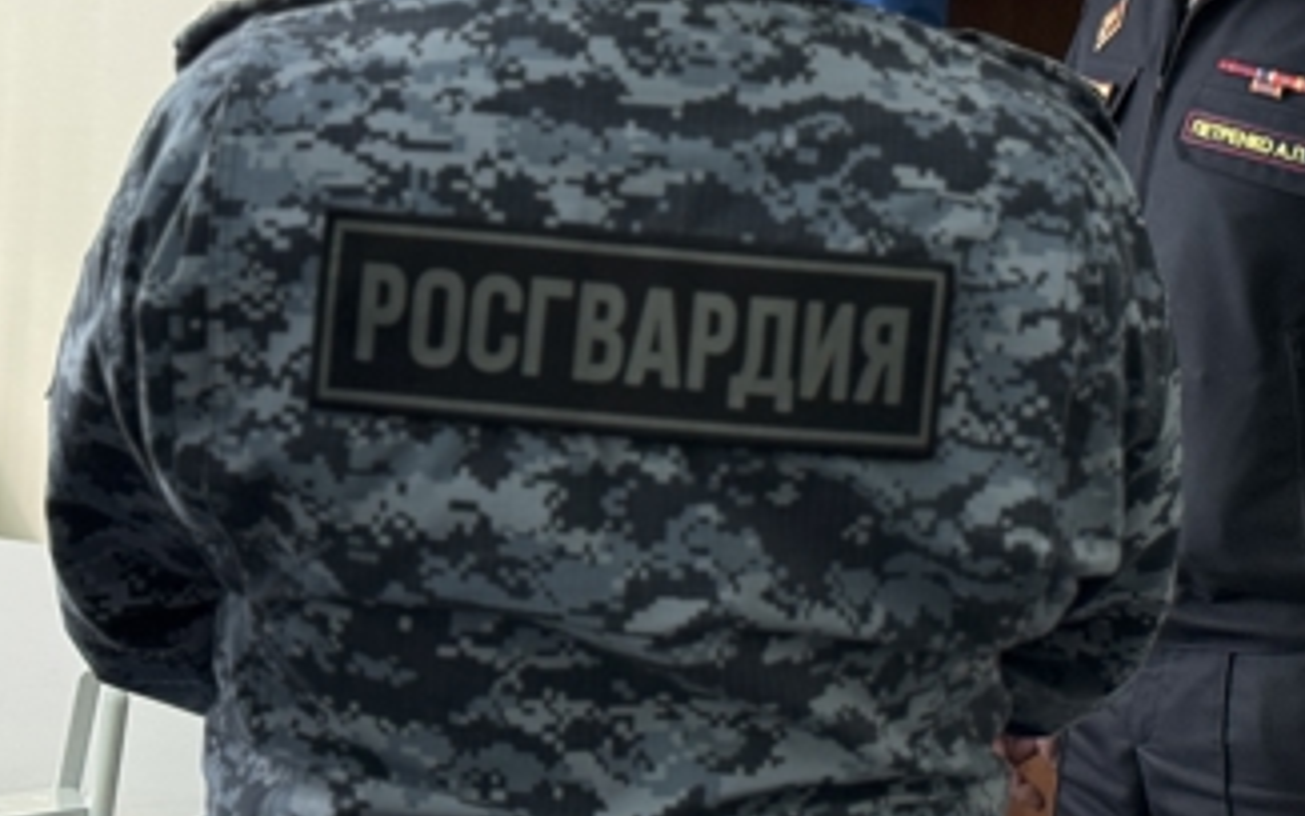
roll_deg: -3.3
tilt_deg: -2.3
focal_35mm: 104
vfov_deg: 12.3
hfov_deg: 19.9
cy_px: -124
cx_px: 887
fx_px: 3700
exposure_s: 1/76
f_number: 1.78
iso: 100
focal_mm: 6.76
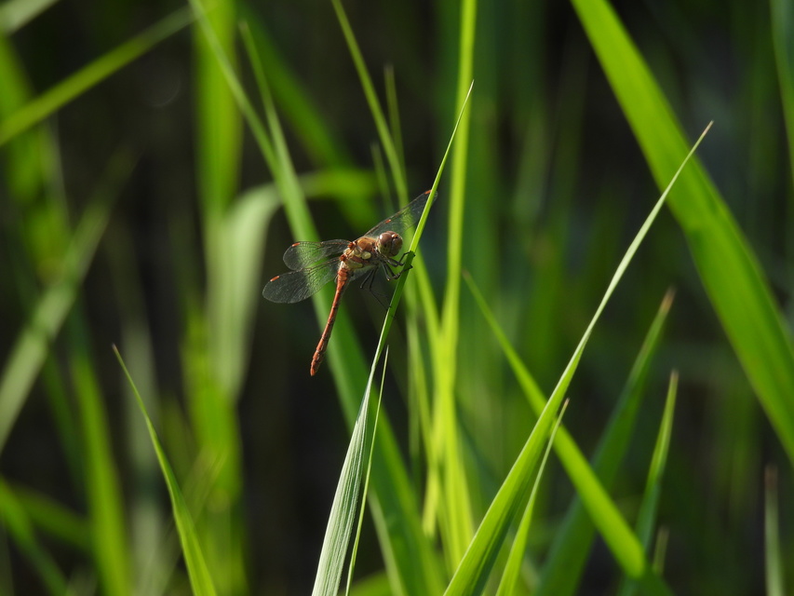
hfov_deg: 3.1
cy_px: 298
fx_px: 14911
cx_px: 397
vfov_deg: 2.3
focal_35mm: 650
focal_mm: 116
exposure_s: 1/250
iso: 100
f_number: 5.6
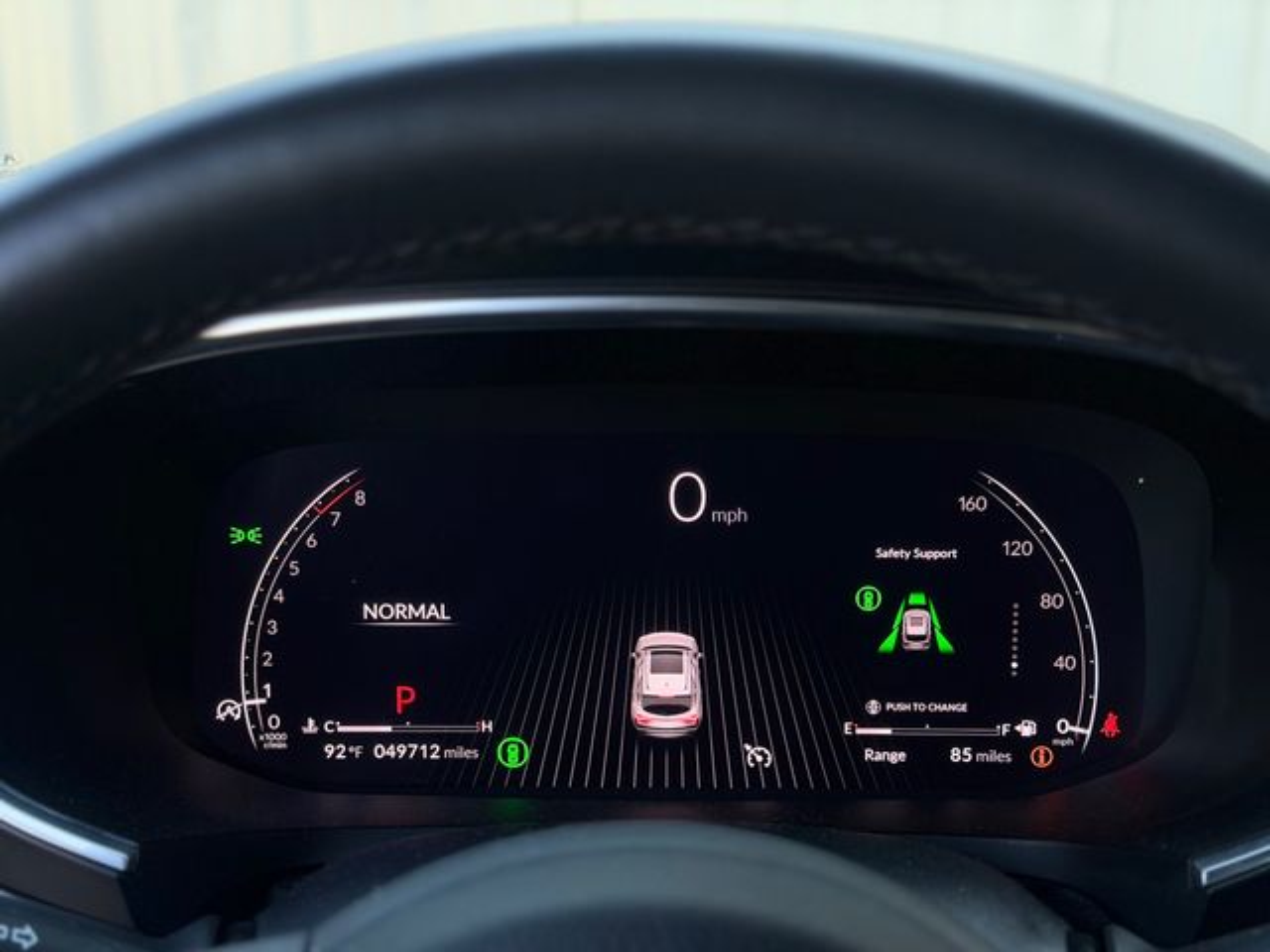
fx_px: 1761
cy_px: 476
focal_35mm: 48
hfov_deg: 39.7
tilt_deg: -12.3
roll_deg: -0.8
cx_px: 635
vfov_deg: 30.3
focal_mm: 6.76
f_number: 1.78
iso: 200
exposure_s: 1/95
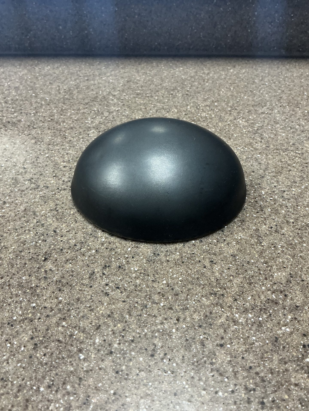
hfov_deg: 49.7
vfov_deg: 63.4
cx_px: 154
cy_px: 206
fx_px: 333
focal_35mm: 28
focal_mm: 3
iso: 100
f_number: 1.8
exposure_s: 1/60
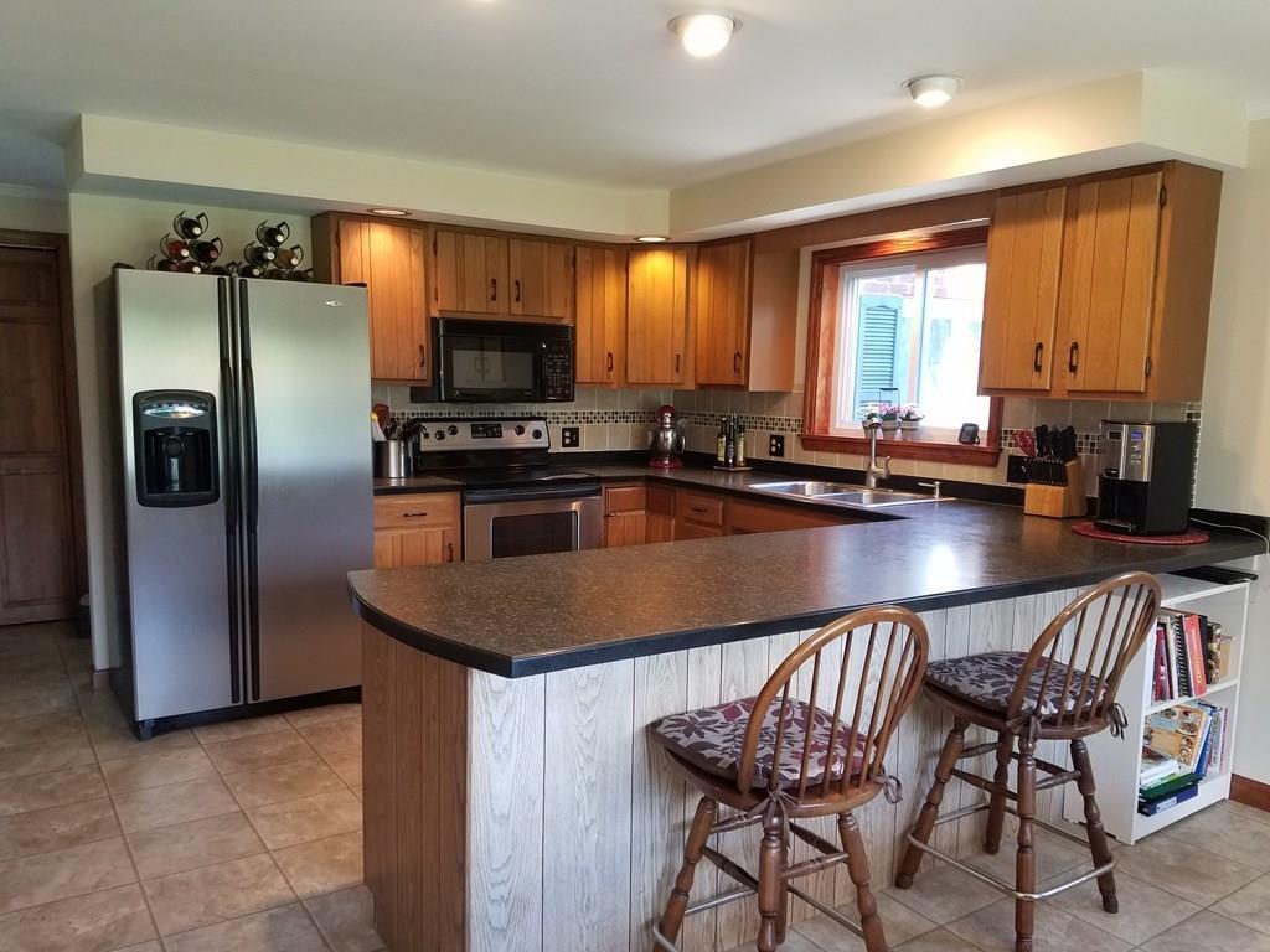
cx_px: 635
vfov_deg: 53.1
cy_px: 476
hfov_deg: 67.3
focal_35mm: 26
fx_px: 954
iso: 100
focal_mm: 4.2
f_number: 1.7
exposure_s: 1/40
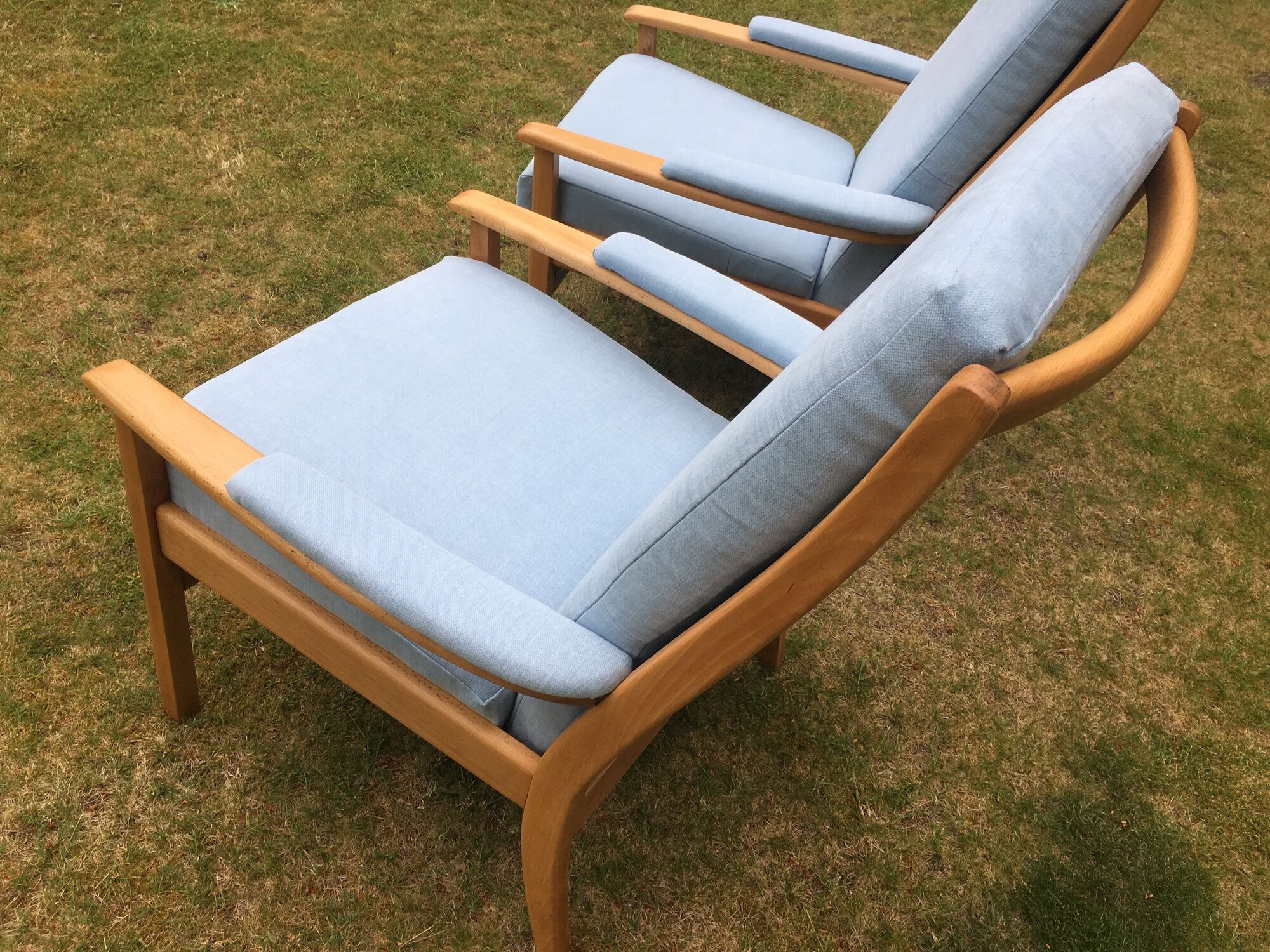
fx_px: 1064
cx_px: 635
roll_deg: -11.9
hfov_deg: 61.7
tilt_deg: -42.8
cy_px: 476
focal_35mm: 29
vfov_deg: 48.2
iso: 25
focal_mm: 4.15
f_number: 2.2
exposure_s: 1/615
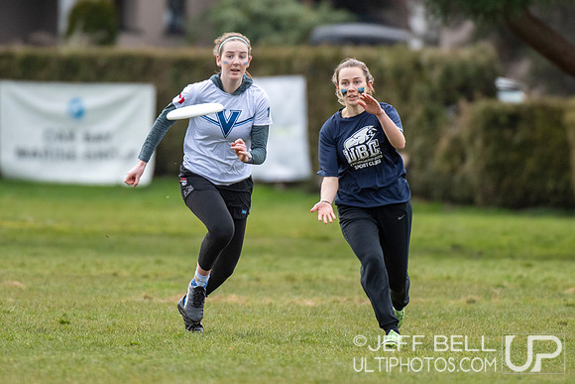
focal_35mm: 987
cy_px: 131
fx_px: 15775
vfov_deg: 1.4
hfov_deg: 2.1
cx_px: 257
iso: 500
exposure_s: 1/1250
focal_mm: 400
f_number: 4
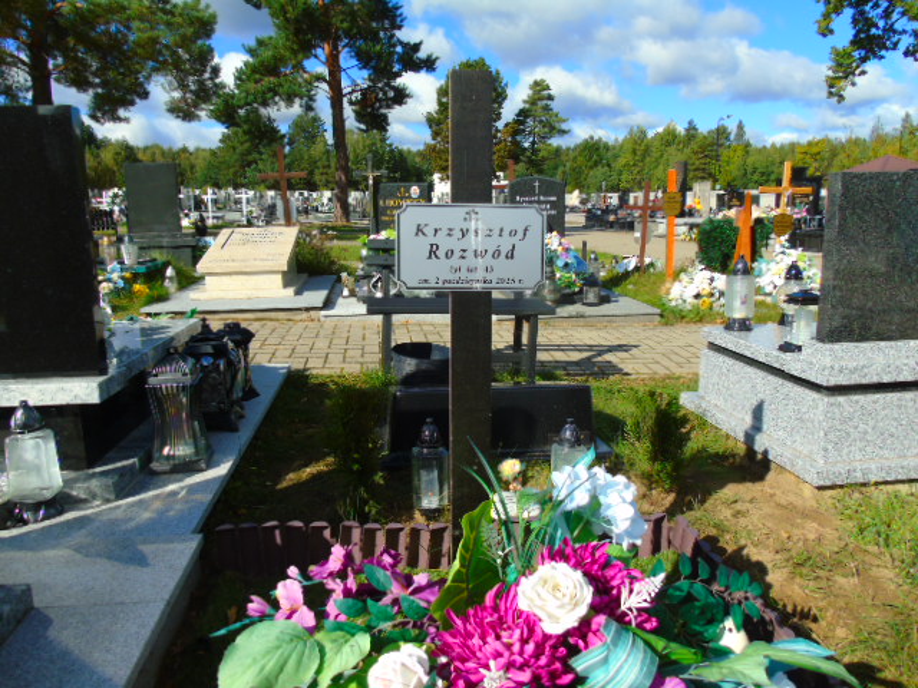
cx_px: 459
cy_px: 344
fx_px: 663
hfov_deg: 69.4
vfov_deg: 54.9
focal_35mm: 25
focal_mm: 4.4
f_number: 3.4
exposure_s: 1/800
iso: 80
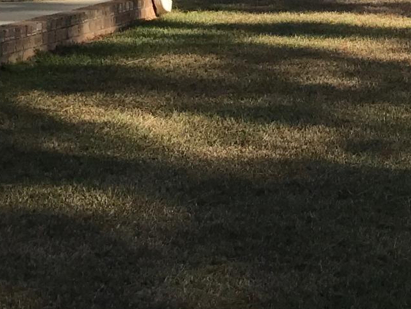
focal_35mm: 131
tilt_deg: +1.0
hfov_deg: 14.6
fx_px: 1556
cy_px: -182
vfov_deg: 10.8
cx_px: 492
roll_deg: +1.0
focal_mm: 3.99
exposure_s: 1/2336
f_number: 1.8
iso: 20
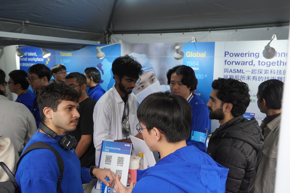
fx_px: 278
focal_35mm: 34
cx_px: 145
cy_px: 96
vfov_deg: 38.4
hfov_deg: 55.1
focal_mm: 23
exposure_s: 1/160
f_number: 4
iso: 800
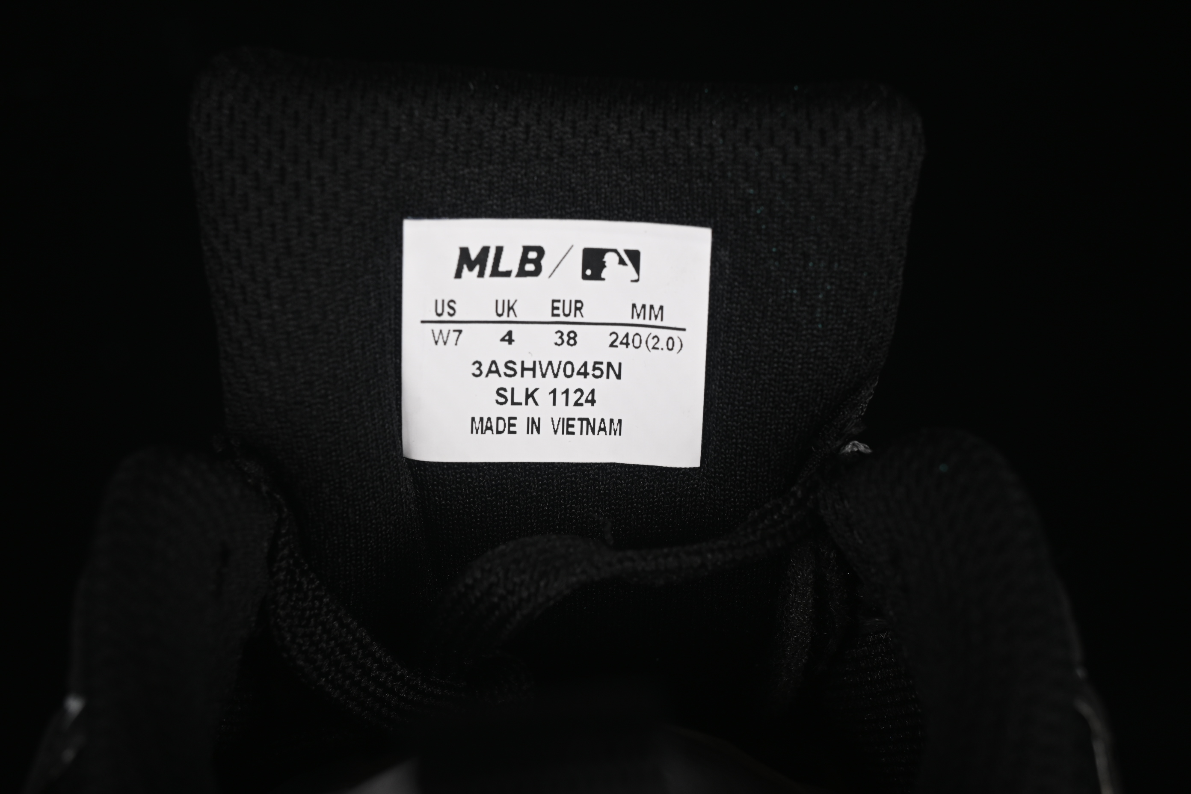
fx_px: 2481
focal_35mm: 75
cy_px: 397
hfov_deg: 27.0
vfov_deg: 18.2
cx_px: 596
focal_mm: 50
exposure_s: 1/80
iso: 160
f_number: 8
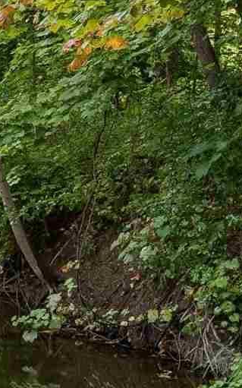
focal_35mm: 98
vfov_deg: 21.2
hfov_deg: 10.8
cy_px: 181
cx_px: -380
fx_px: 1035
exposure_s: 1/13
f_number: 13
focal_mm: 16
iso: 200
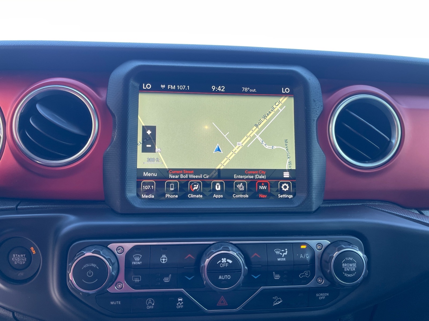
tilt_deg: -2.9
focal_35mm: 26
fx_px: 322
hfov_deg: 67.3
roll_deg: -0.4
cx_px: 214
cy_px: 160
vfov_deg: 53.1
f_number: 1.6
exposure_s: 1/121
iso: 125
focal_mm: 5.1
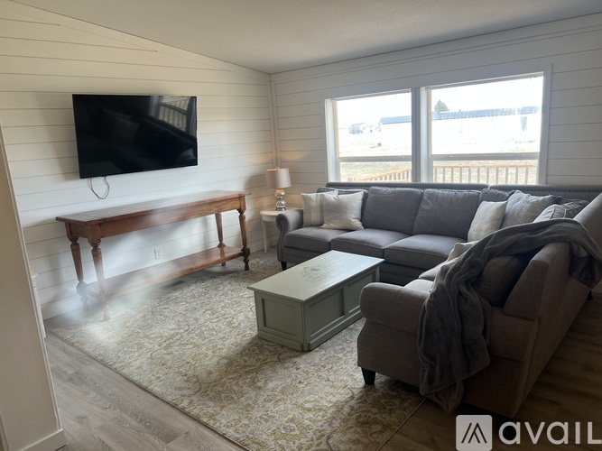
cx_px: 301
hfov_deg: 67.3
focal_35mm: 26
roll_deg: +3.6
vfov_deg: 53.0
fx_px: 452
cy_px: 226
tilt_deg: -12.4
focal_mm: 5.7
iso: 32
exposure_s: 1/133
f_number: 1.5
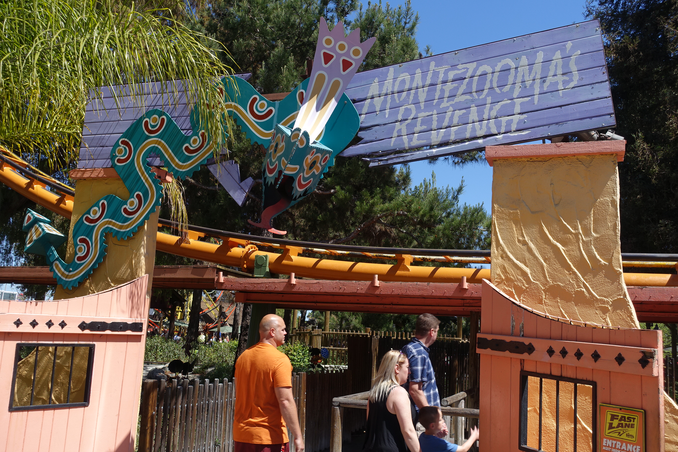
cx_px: 339
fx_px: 640
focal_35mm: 34
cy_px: 226
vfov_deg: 38.9
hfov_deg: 55.8
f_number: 4
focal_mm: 12.48
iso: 125
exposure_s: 1/100
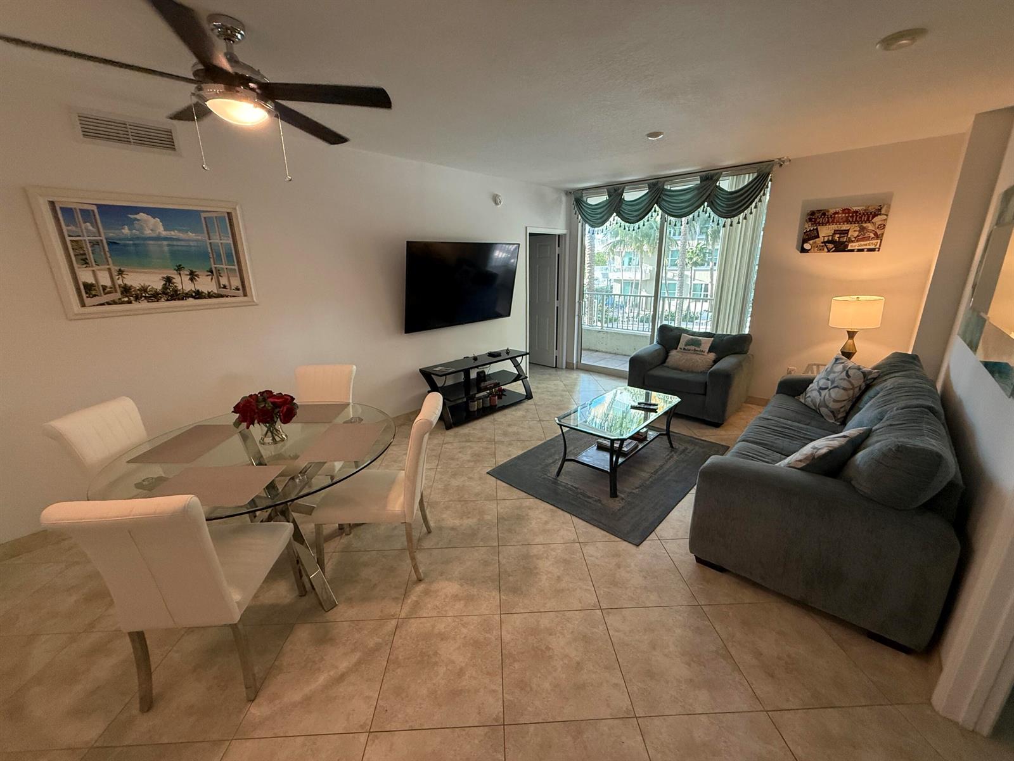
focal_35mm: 14
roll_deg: +1.2
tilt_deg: -16.0
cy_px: 380
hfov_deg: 102.1
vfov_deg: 85.7
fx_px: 410
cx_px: 507
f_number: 2.2
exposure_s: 1/120
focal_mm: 2.22
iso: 400
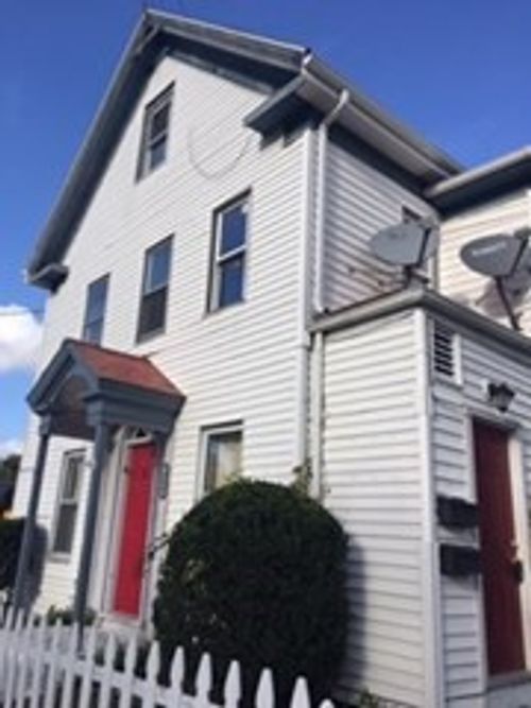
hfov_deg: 48.2
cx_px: 266
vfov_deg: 61.7
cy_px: 354
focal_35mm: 29
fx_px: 593
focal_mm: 4.15
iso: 32
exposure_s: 1/1980
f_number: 2.2
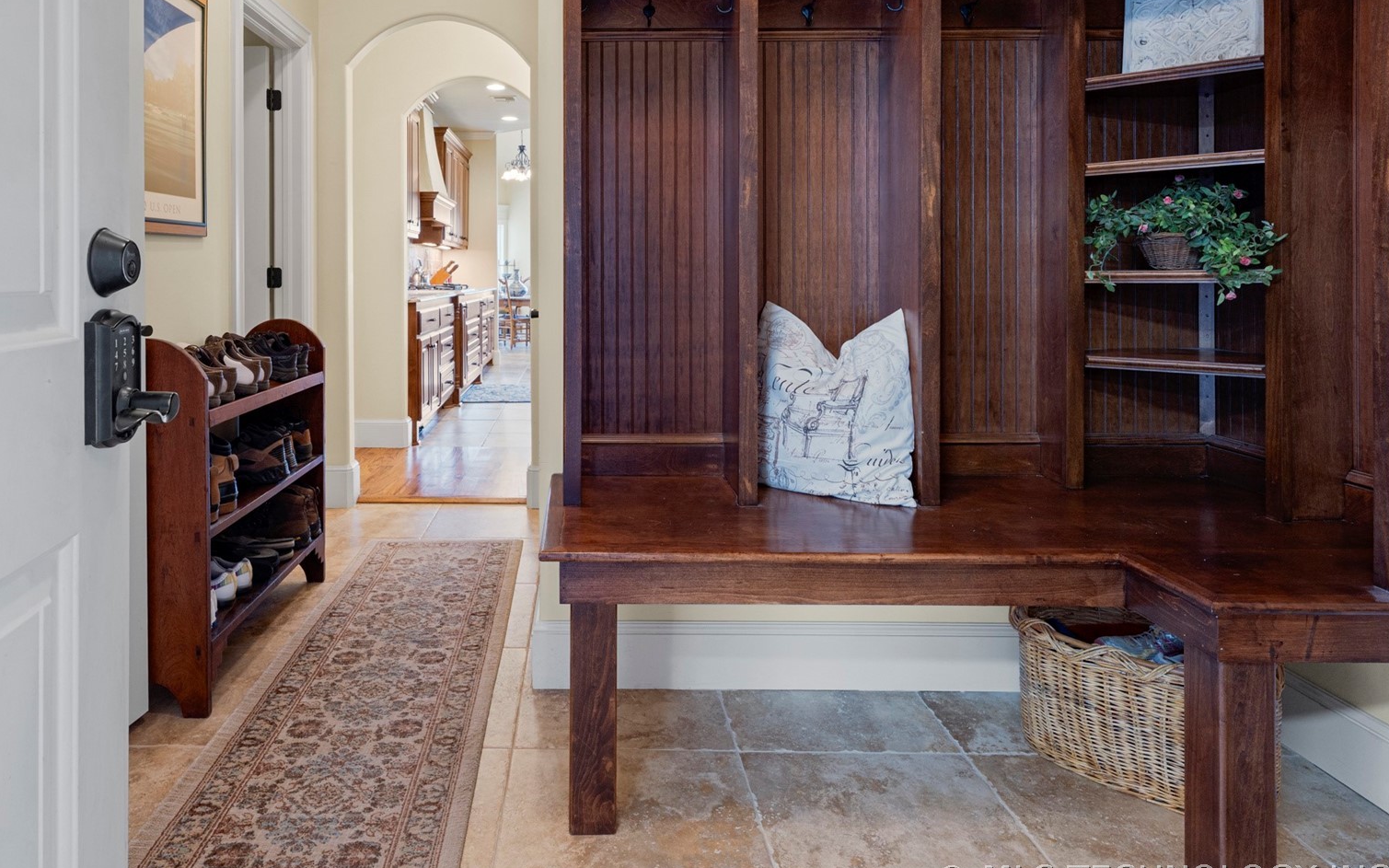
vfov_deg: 53.8
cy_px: 282
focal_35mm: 22
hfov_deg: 78.9
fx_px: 833
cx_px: 565
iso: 200
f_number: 8
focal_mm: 16
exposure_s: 1.6
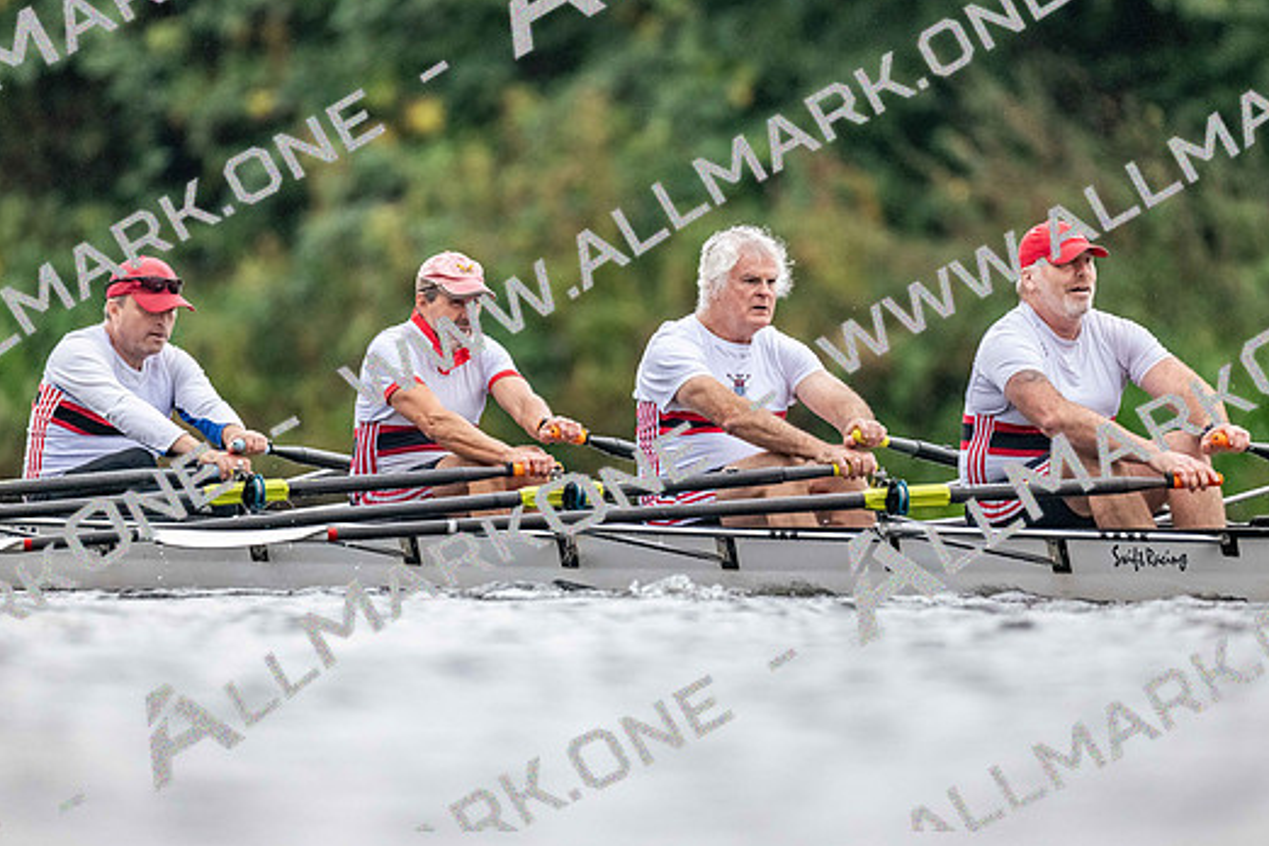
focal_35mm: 667
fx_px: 23510
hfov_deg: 3.1
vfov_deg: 2.1
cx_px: 639
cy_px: 414
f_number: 4
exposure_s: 1/2500
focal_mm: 600
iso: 4000
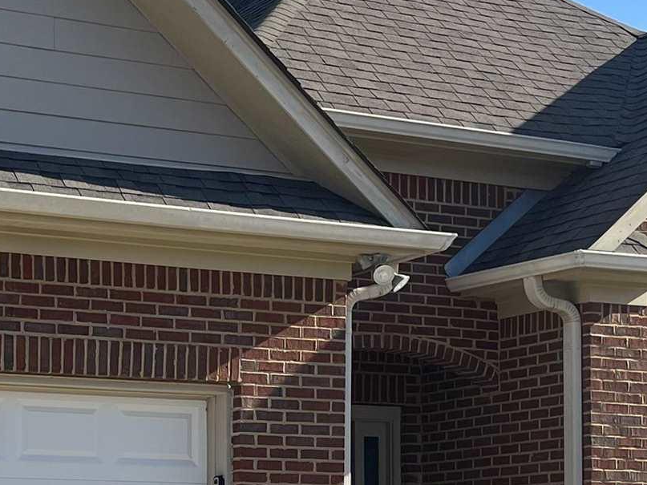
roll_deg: -0.1
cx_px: 163
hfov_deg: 19.7
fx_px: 1850
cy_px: 507
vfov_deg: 14.6
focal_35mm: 99
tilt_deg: +2.6
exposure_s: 1/3135
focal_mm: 5.1
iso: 50
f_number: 1.6
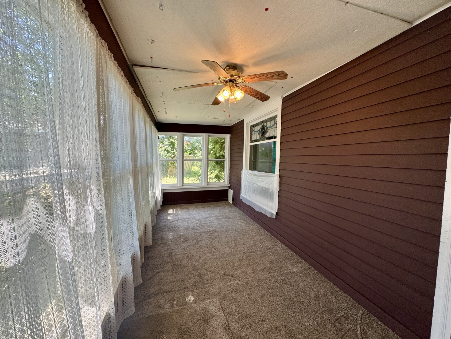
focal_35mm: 14
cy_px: 170
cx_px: 226
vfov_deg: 85.7
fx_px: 182
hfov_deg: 102.1
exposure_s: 1/120
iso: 100
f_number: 2.2
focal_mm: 2.22
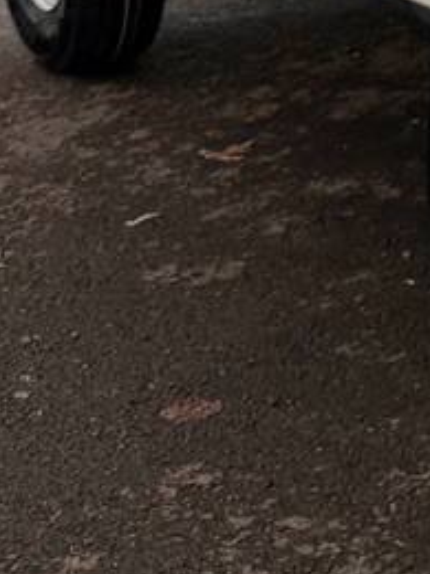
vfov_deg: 14.8
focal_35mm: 118
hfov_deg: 10.6
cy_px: -415
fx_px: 1954
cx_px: 1052
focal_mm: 6.76
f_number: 1.78
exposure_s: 1/121
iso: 125
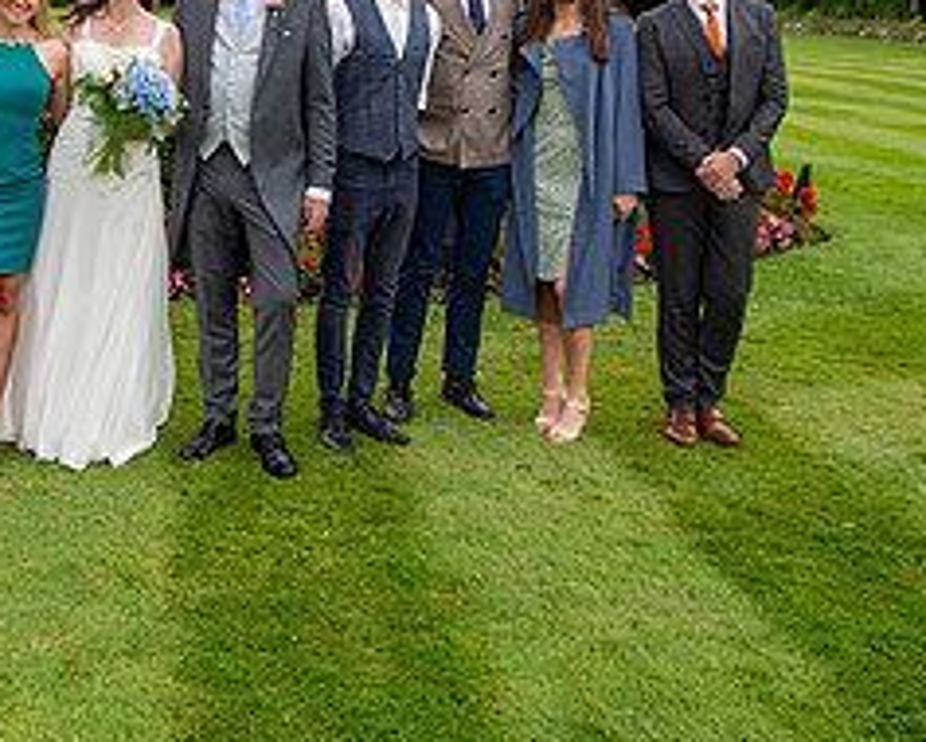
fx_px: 1509
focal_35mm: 55
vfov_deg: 27.1
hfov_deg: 32.8
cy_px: 137
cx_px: 137
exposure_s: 1/640
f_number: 4
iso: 125
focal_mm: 24
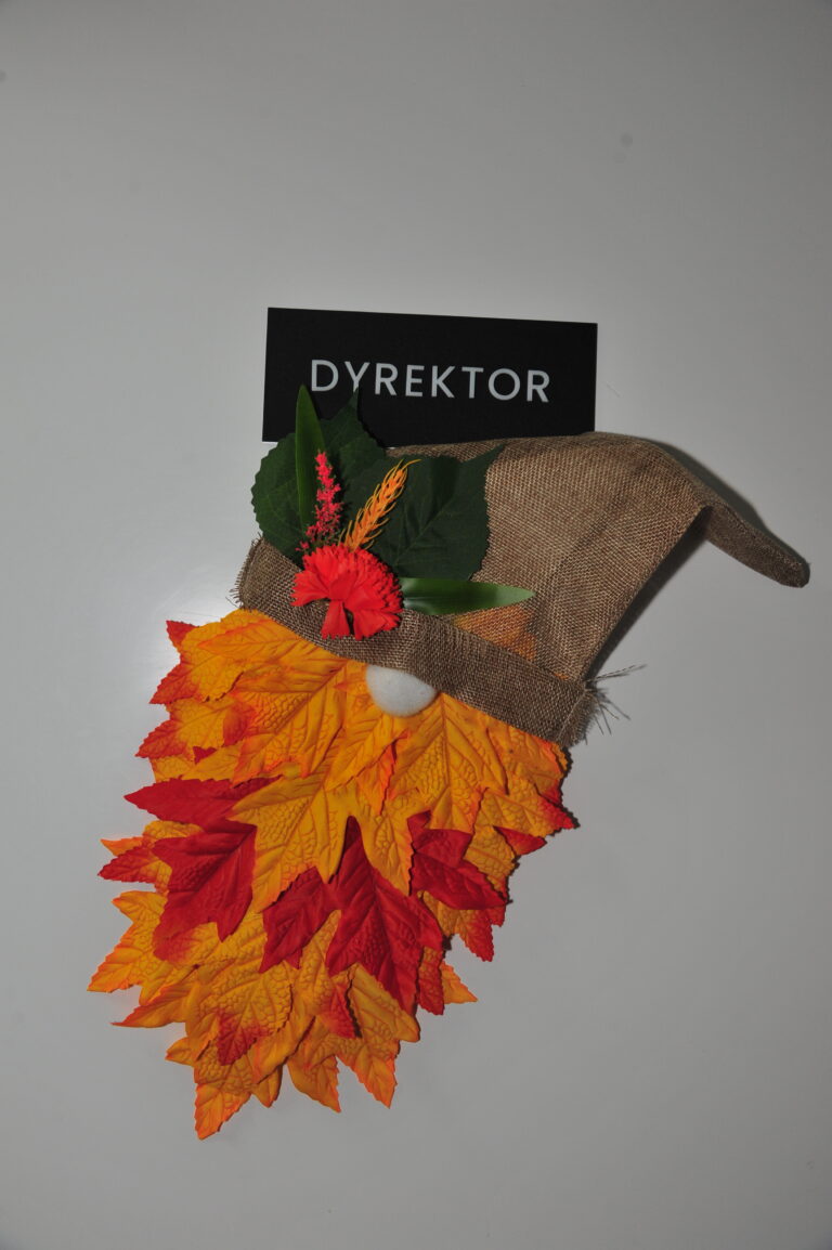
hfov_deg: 37.8
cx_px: 416
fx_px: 1215
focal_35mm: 35
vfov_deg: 54.5
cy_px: 625
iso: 640
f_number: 5.6
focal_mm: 35
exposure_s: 1/60
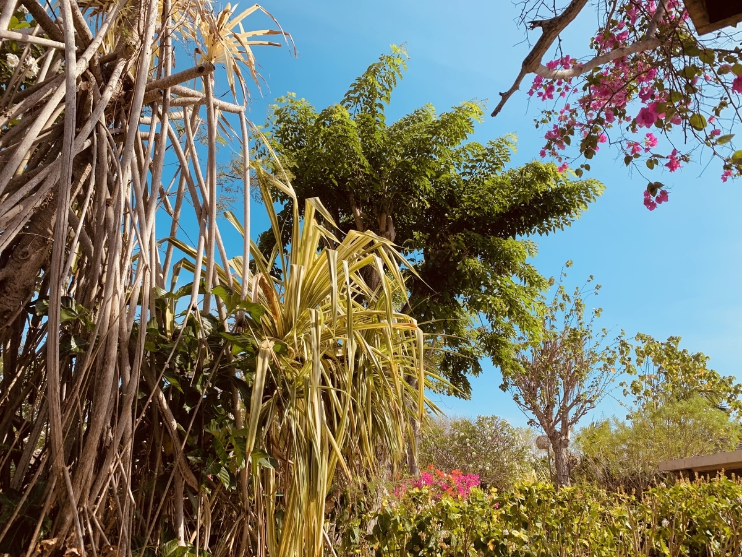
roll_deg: -2.4
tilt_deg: +23.9
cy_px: 278
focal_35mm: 26
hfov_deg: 67.3
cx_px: 371
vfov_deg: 53.1
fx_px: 557
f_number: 1.8
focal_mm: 4.25
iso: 25
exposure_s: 1/1634
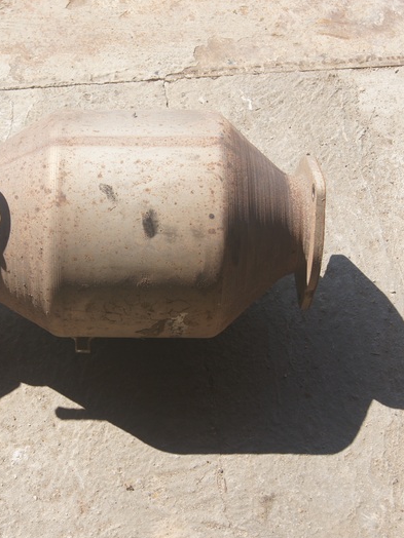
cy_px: 272
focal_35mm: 66
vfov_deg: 29.4
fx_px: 1027
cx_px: 91
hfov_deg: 22.0
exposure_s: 1/250
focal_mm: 30
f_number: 8
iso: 200
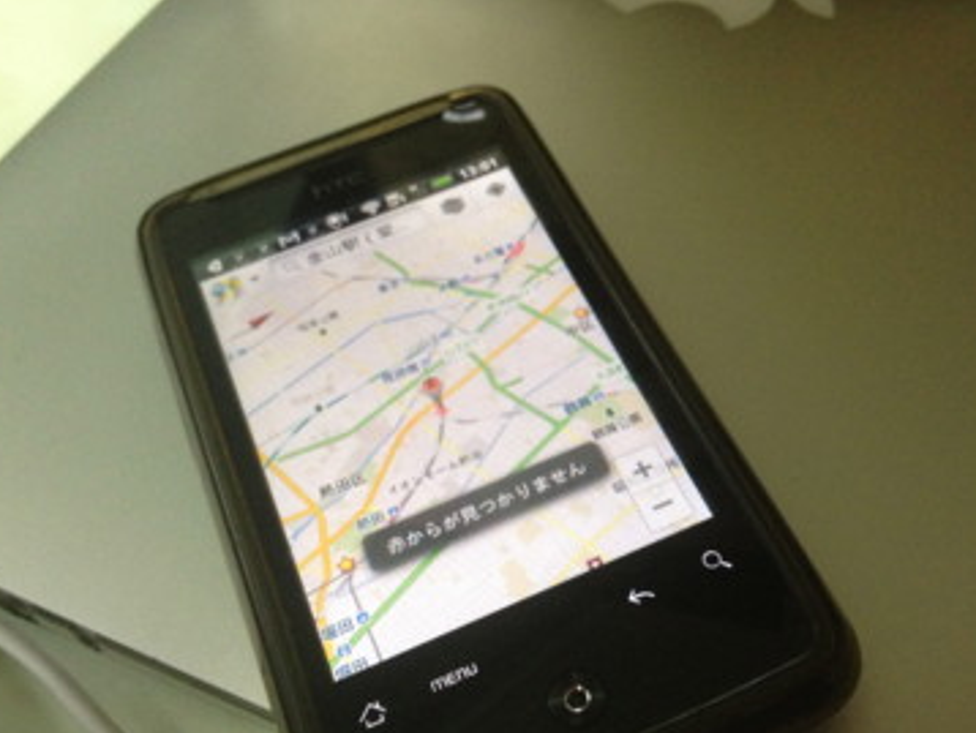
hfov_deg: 42.8
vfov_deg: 32.8
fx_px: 1241
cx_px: 573
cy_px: 458
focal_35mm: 44
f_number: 2.4
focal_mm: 4.28
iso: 250
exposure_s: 1/20
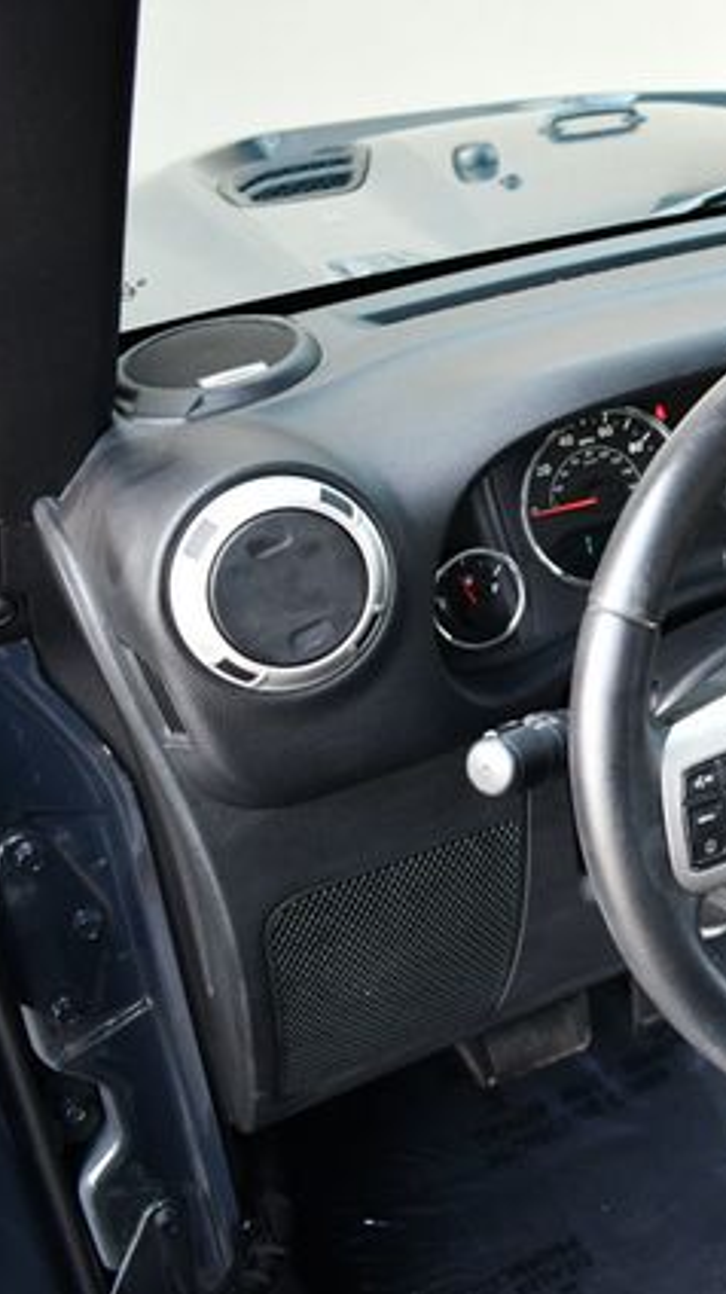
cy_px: 647
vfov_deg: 42.1
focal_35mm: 49
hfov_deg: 22.0
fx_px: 1680
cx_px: 943
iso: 800
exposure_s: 1/160
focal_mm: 21
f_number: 3.8
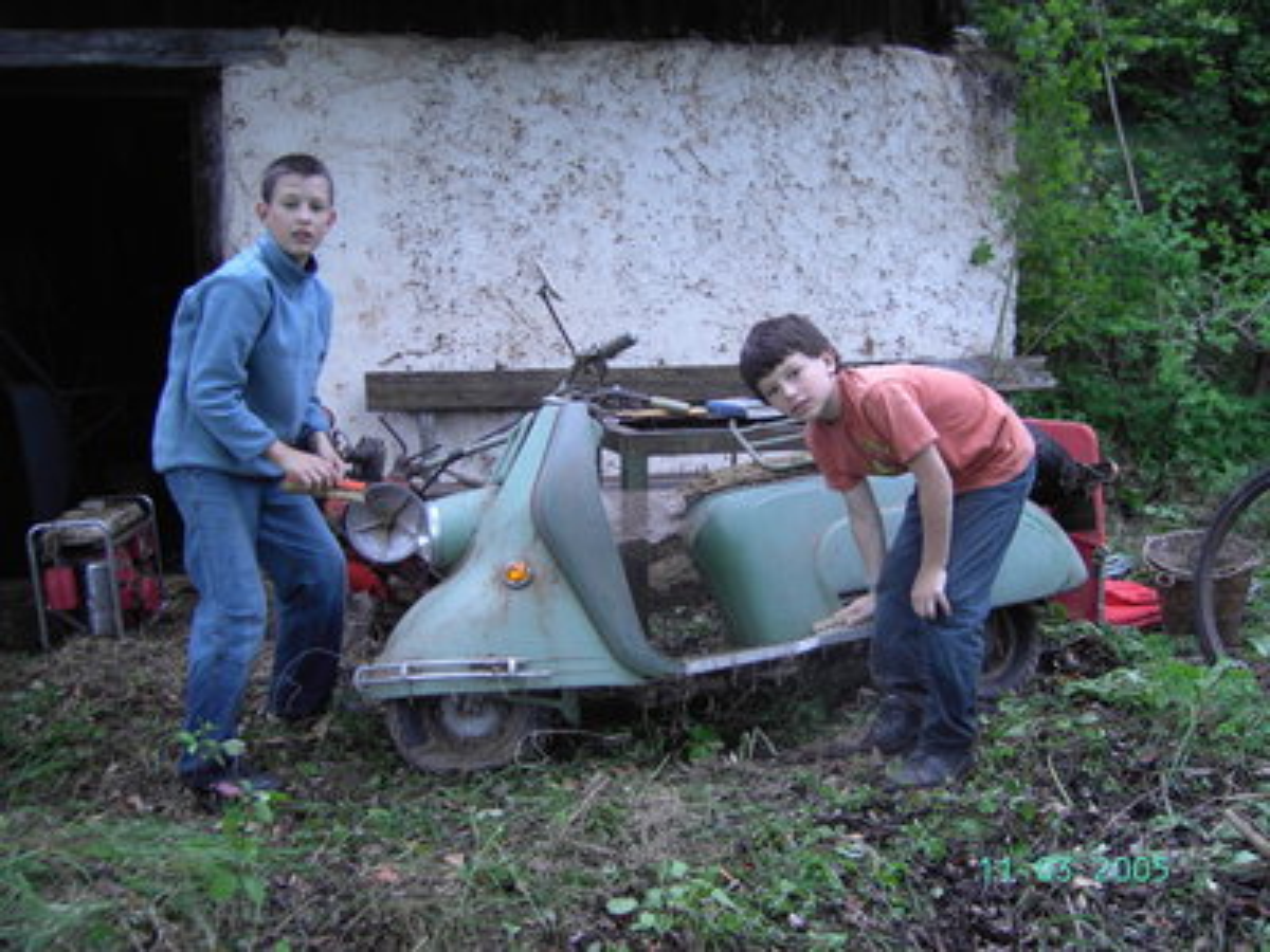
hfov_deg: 52.6
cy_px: 476
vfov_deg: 40.7
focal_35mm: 35
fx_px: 1284
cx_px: 635
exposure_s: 1/55
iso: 50
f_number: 2.8
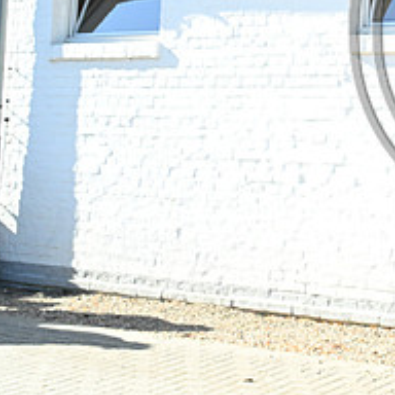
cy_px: 3
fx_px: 1011
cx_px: 537
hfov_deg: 20.0
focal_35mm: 78
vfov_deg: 21.4
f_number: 6.3
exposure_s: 1/1600
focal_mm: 30.5
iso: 2500
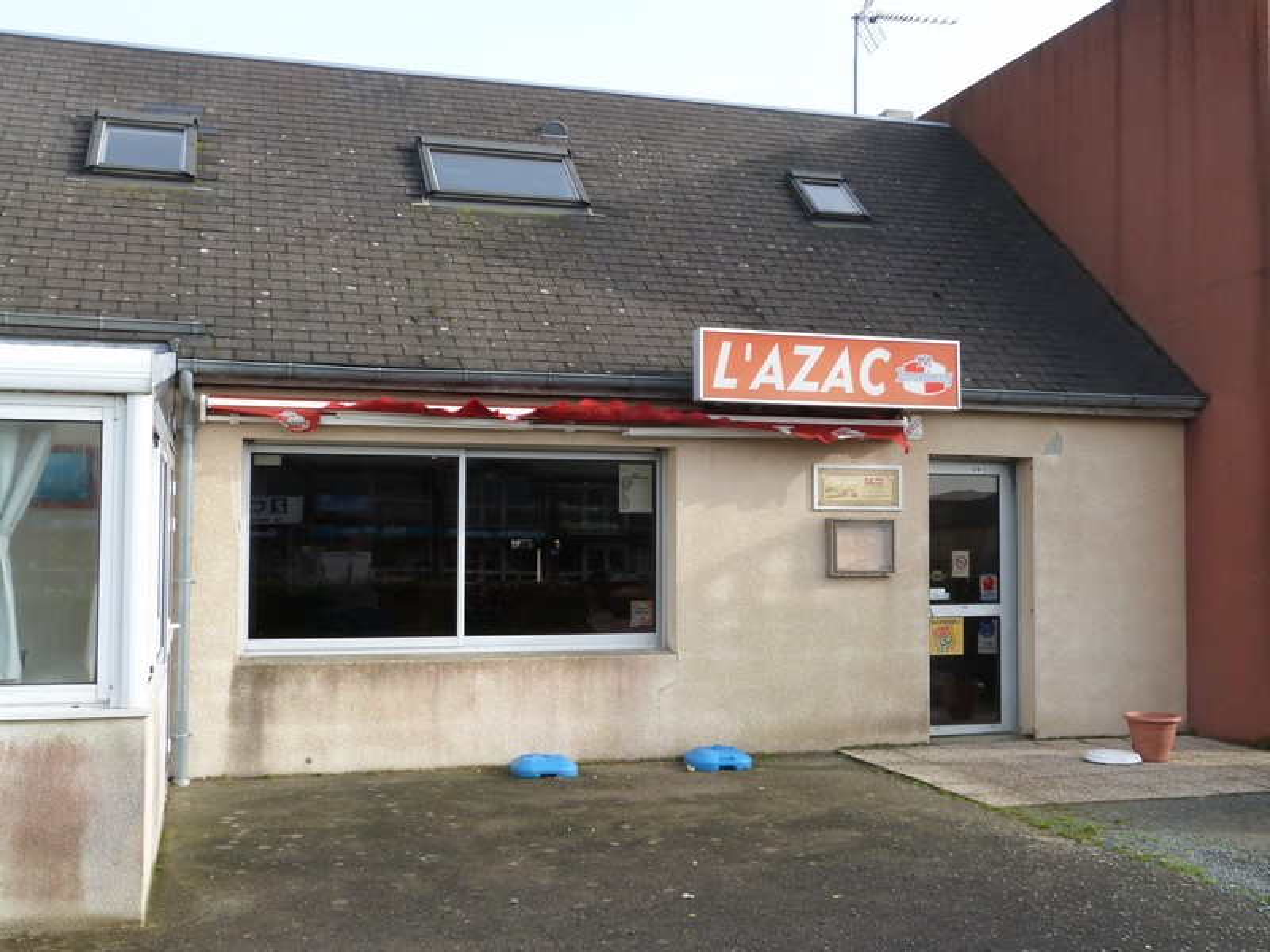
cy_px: 476
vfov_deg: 37.7
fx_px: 1394
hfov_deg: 49.0
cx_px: 635
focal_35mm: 38
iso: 100
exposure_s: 1/200
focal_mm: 6.8
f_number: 5
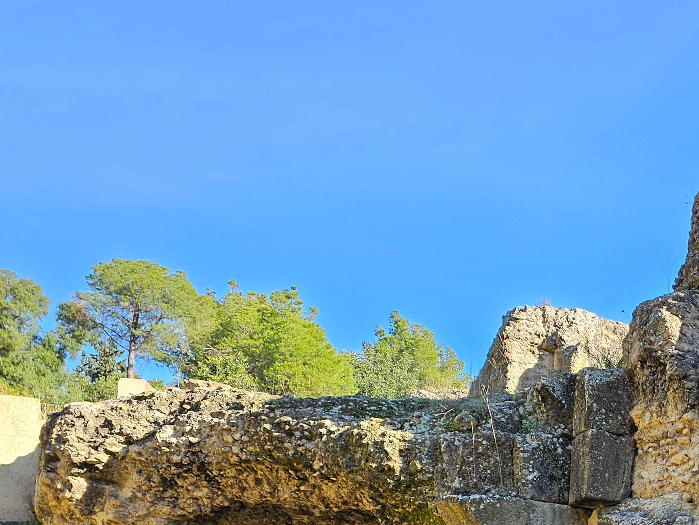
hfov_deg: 27.5
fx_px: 1212
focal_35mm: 60
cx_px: 883
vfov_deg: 22.7
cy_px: 604
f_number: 1.7
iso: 12
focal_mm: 6.3
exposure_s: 1/180
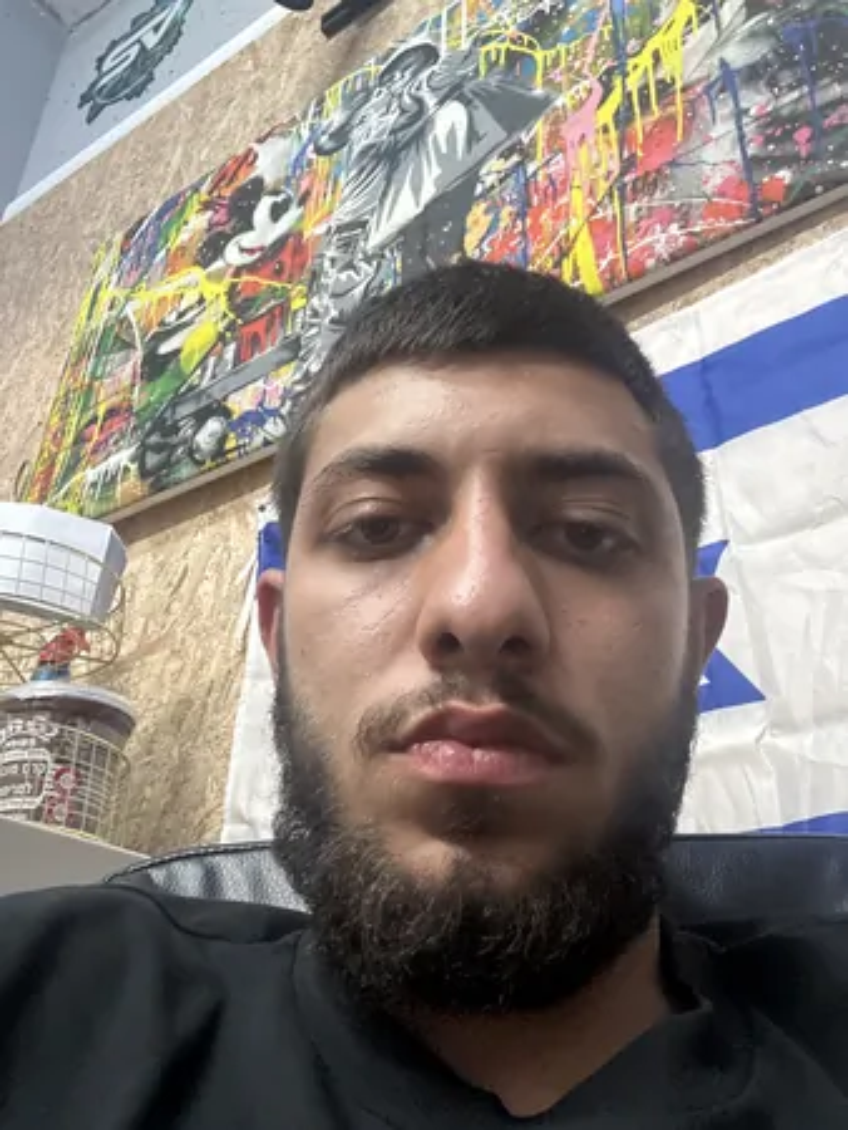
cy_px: 565
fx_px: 979
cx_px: 424
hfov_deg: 46.8
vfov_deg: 59.9
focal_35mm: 30
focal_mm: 2.69
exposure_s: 1/33
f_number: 1.9
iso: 400
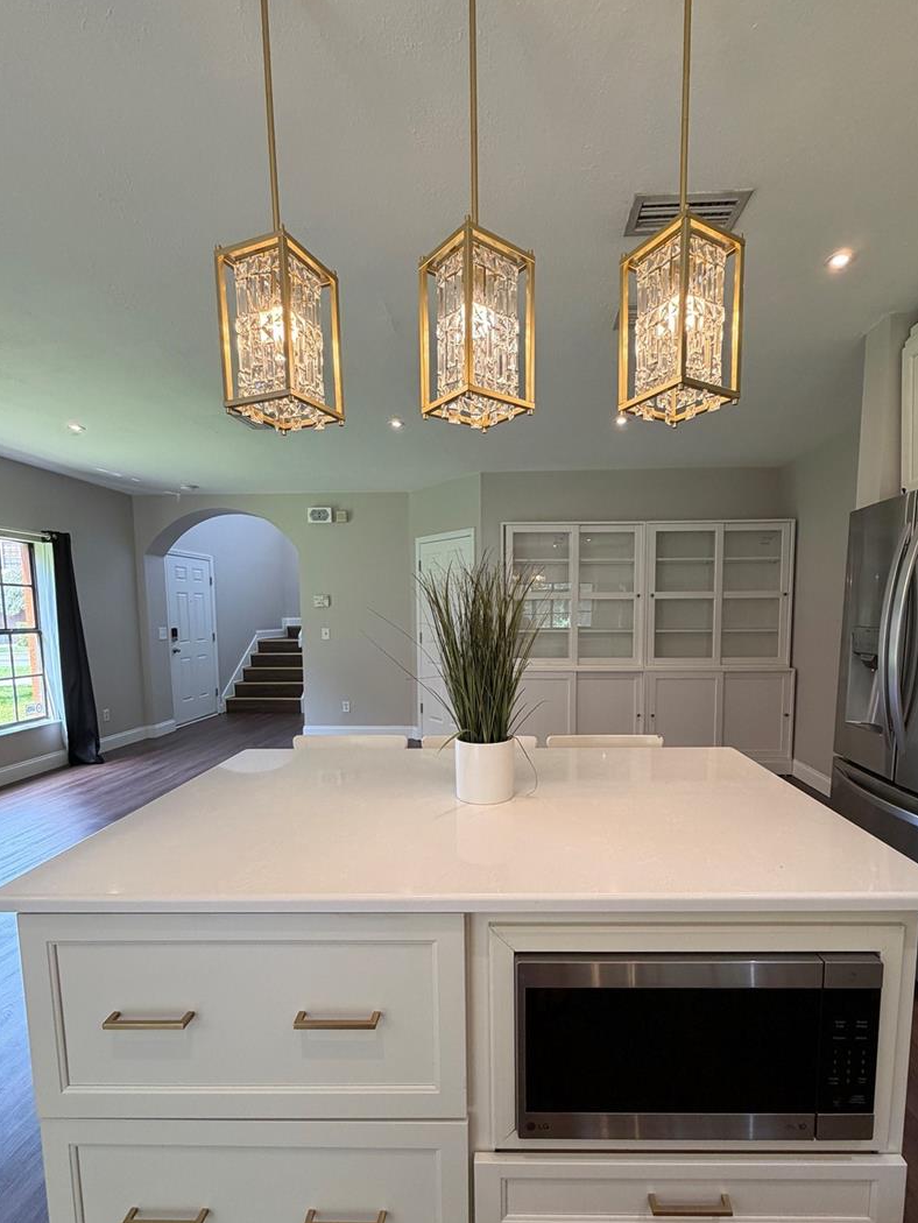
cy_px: 666
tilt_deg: -5.0
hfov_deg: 78.0
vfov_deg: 94.2
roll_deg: +0.0
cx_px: 500
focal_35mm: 16
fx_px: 566
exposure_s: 1/120
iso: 200
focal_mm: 2.22
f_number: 2.2
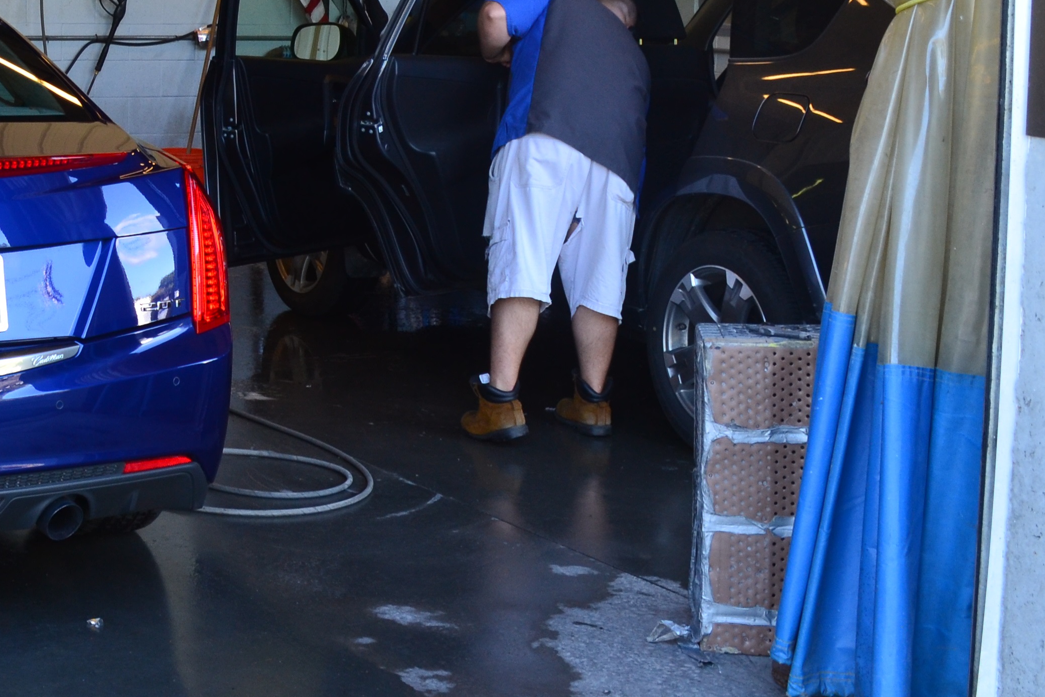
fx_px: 2119
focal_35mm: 73
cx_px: 1
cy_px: 37
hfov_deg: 26.3
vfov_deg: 18.3
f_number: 7.1
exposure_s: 1/40
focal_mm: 22
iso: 400
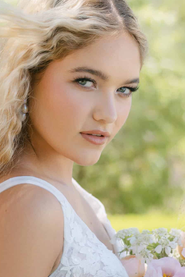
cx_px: 77
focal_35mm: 110
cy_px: 230
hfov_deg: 12.4
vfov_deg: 18.4
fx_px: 848
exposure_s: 1/640
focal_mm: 58
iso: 160
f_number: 3.5
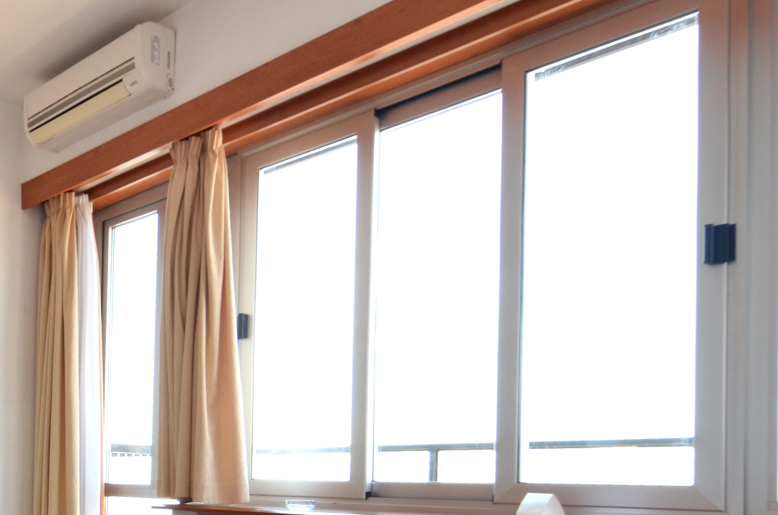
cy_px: 502
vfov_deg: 34.6
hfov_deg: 45.4
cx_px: -10
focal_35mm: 35
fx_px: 756
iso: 640
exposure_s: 1/80
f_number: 7.1
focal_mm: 11
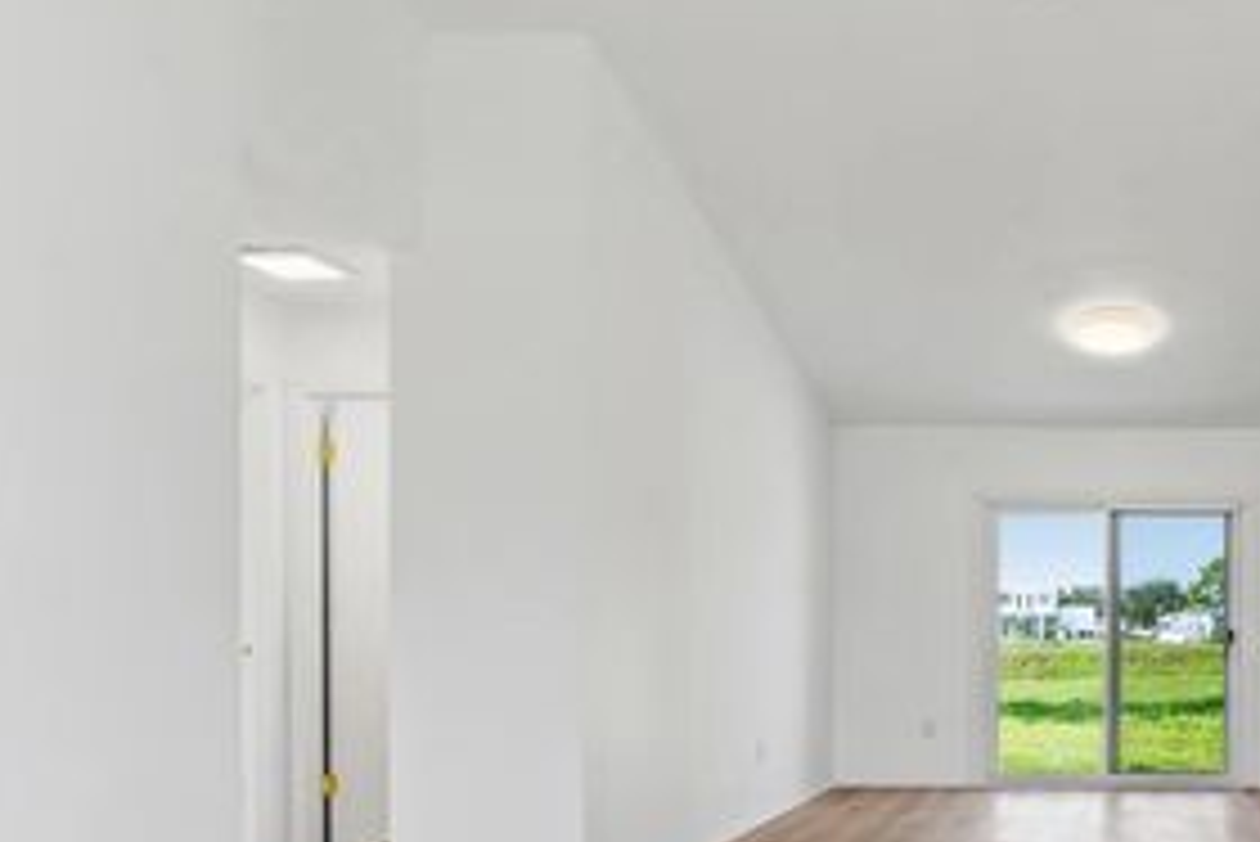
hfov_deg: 52.2
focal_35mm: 32
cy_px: 619
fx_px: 1121
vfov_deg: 40.2
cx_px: 1116
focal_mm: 14
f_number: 9
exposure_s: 1/13
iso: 250
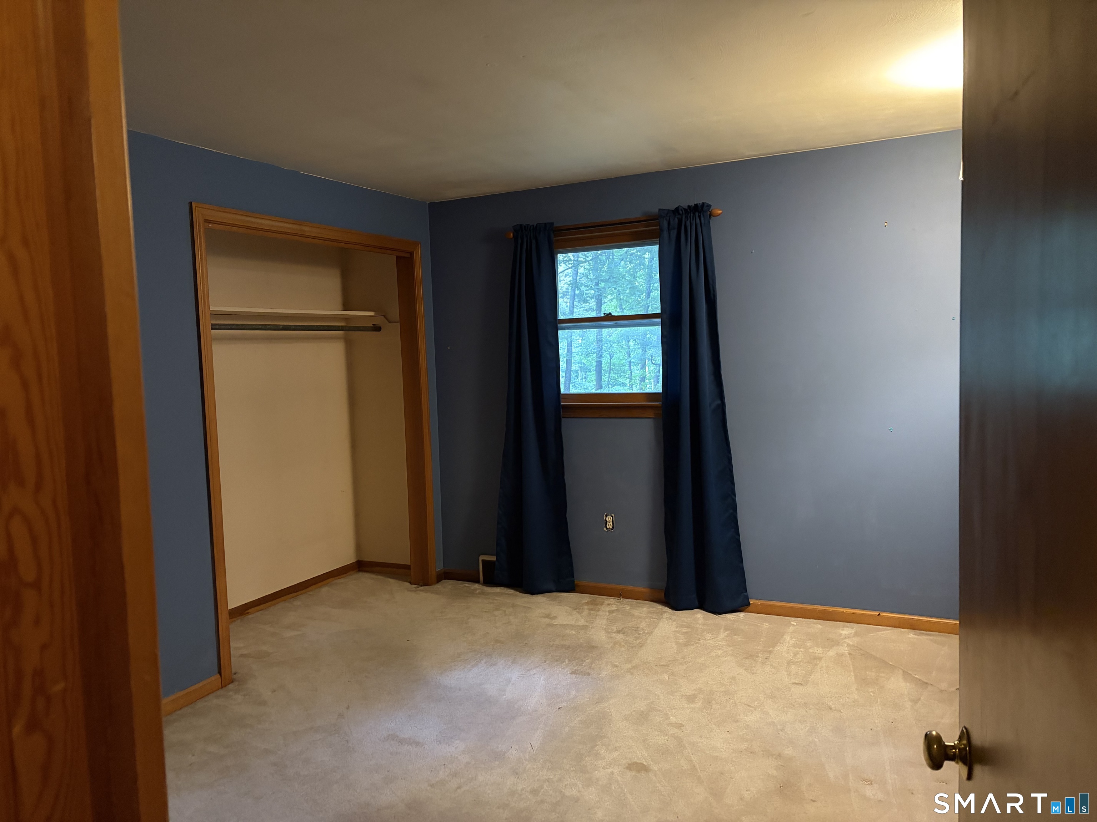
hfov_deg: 67.3
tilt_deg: -4.4
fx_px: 824
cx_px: 548
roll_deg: +1.9
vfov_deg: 53.1
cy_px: 411
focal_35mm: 26
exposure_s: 1/30
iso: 800
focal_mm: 5.96
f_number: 1.6
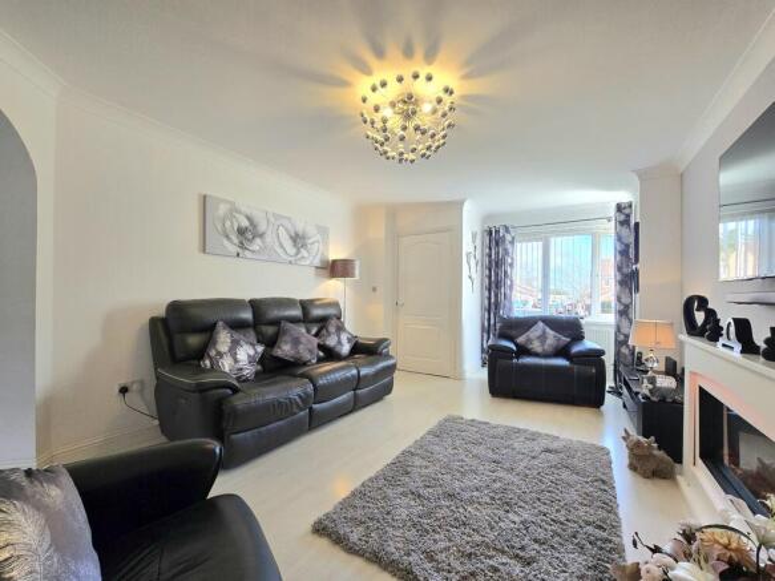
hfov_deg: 106.2
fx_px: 291
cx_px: 388
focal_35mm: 13
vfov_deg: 89.9
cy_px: 290
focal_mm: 2.2
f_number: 2.2
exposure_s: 1/101
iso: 100
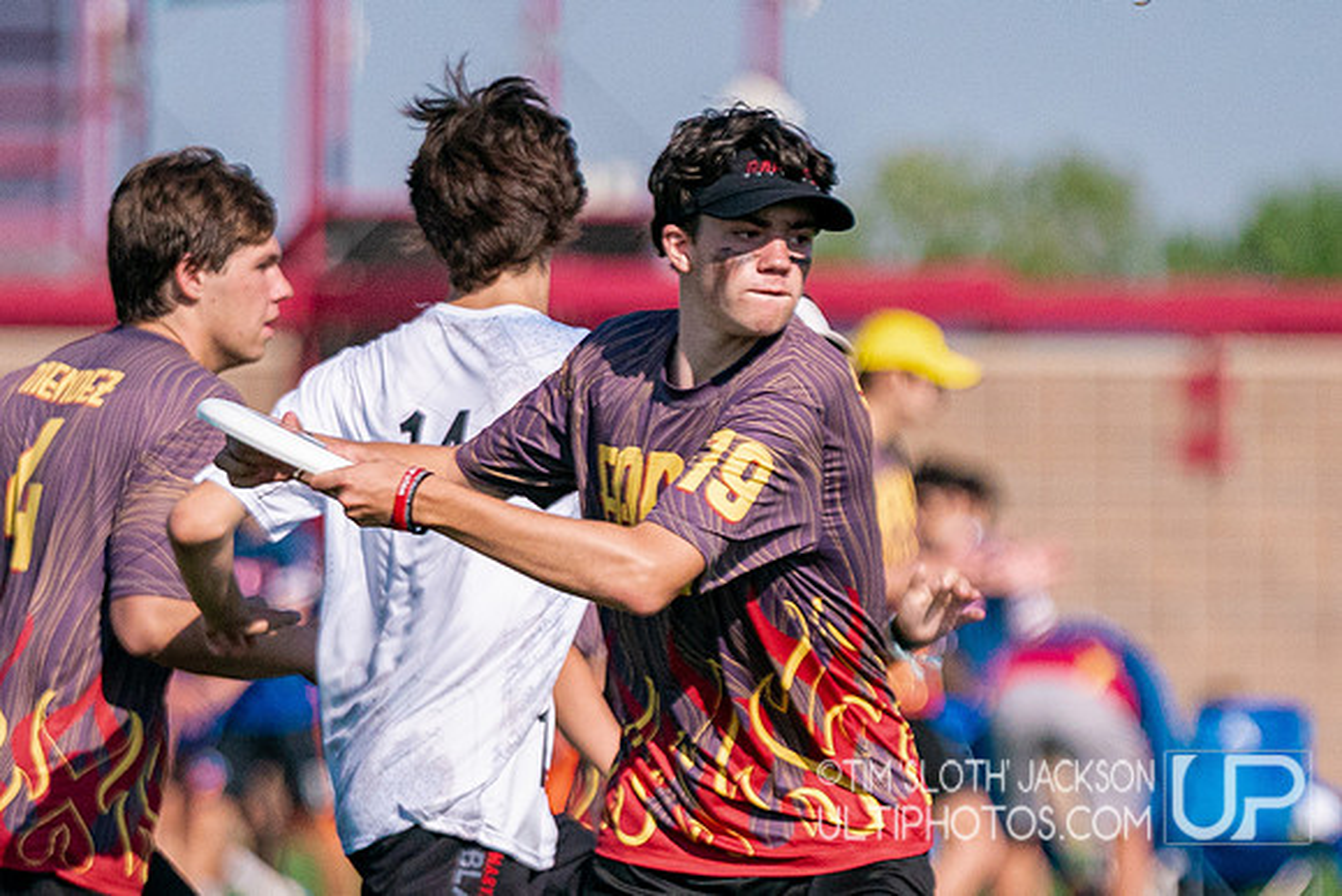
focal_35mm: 502
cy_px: 851
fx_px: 18721
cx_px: 825
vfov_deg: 2.7
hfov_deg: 4.1
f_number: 2.8
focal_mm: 200
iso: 1000
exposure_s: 1/32000
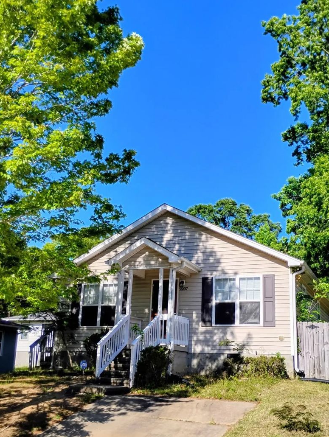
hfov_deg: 38.7
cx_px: 182
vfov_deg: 49.9
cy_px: 255
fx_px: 468
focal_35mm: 37
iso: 100
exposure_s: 1/846
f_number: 1.8
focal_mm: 4.26
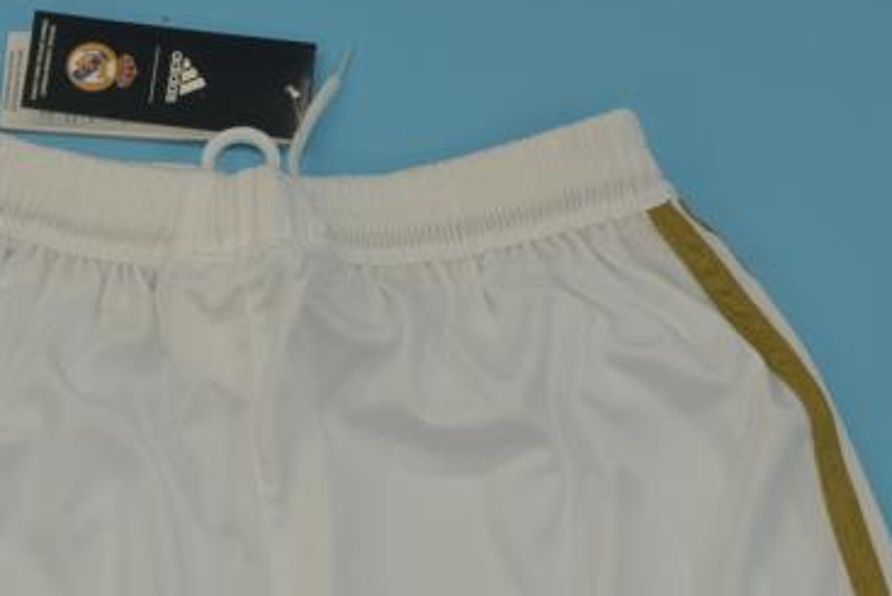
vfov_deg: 12.5
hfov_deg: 19.2
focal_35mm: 106
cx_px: 280
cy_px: 771
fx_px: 2627
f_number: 7.1
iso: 200
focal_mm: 24
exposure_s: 1/100
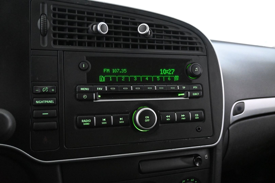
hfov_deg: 59.5
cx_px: 138
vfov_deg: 41.7
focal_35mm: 32
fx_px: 241
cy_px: 92
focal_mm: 21
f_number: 4
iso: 8000
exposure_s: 1/30
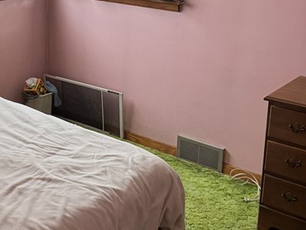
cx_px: 44
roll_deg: -0.2
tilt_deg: -15.9
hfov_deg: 28.5
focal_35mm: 66
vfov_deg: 22.1
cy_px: 65
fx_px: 583
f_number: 1.78
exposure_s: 1/60
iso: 250
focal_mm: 6.76
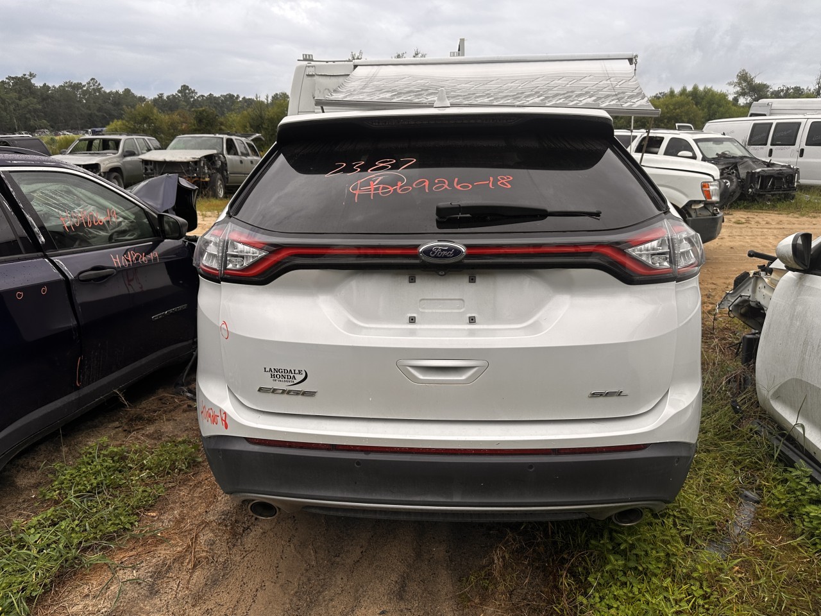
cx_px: 410
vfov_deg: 56.8
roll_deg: -0.2
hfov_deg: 71.6
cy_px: 308
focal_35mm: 24
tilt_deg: -16.8
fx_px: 569
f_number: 1.78
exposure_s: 1/1453
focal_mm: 6.86
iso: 80
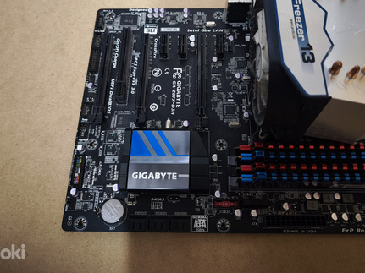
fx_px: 337
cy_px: 91
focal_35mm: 32
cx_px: 195
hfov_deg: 56.8
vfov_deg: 43.5
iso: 1000
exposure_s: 1/25
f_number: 1.6
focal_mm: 6.57
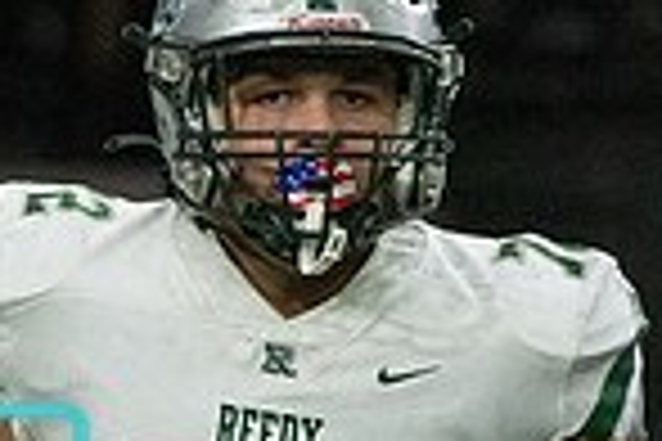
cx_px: -293
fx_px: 26221
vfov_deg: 1.0
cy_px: 574
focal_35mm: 1426
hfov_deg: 1.4
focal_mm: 361
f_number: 5.6
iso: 10000
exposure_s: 1/1000
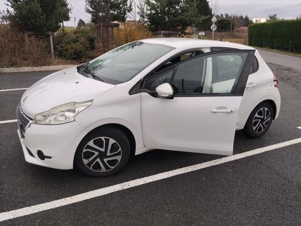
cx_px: 150
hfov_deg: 61.7
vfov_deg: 48.2
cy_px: 113
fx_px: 252
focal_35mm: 29
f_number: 1.8
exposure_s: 1/349
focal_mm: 4.22
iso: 50
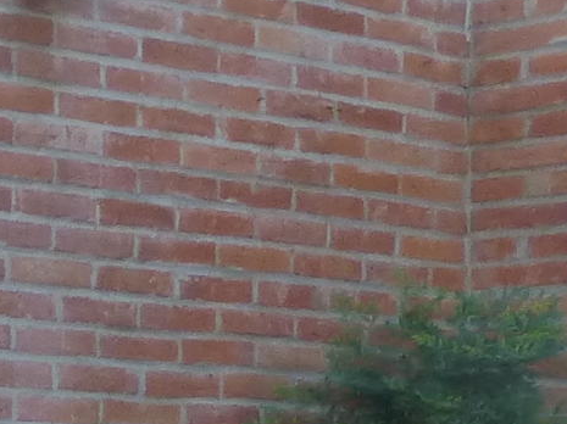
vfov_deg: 9.4
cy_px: 565
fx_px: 2537
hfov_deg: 10.7
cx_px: -832
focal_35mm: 155
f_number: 4
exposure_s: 1/125
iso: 160
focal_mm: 4.3
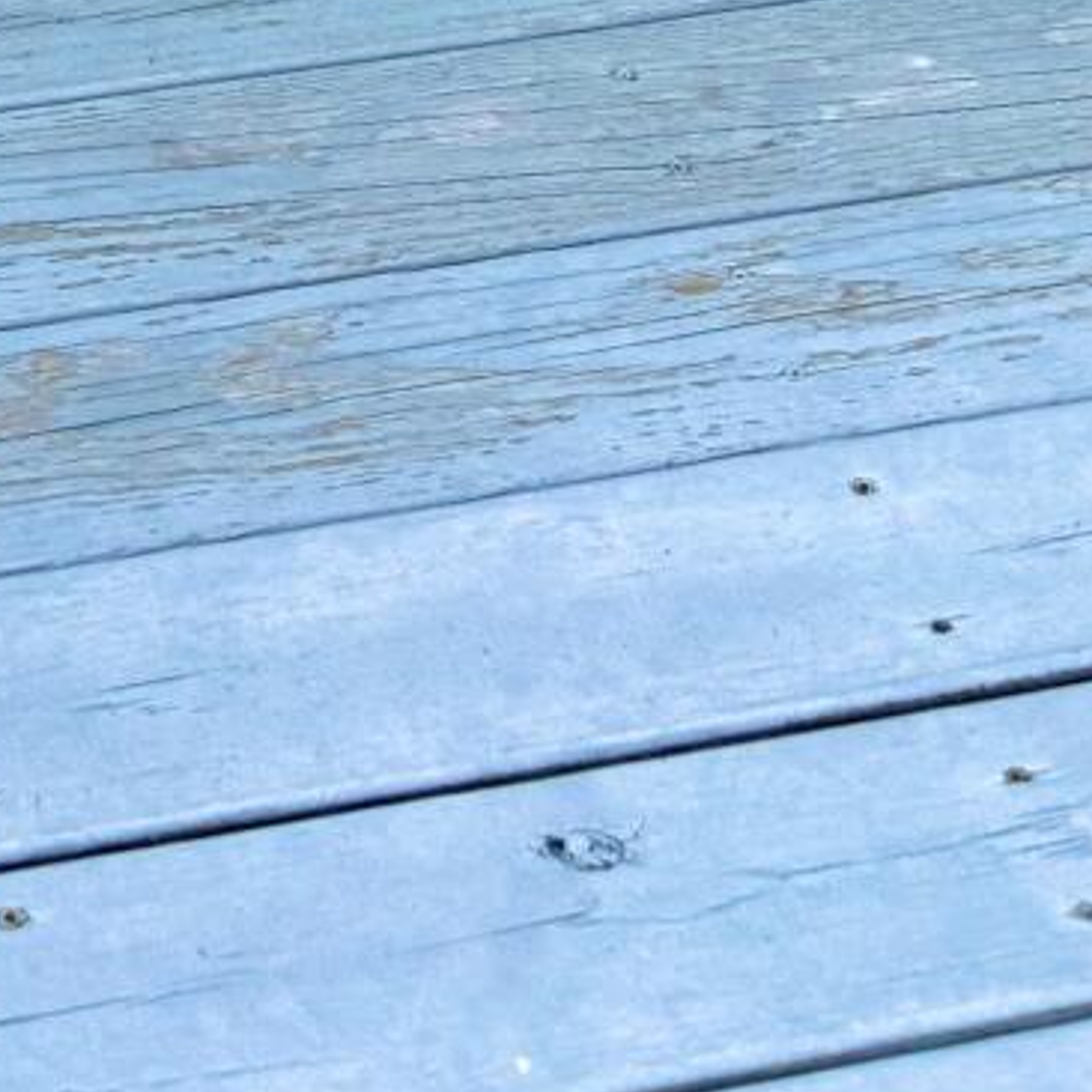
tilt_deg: -13.1
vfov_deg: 11.9
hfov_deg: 14.9
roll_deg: -1.8
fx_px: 4140
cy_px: -1599
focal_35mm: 116
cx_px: 143
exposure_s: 1/2053
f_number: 1.78
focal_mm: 6.76
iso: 100
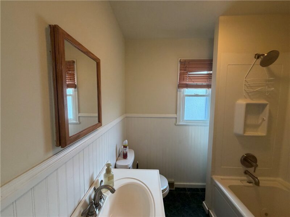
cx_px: 145
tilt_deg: -4.7
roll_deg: +1.0
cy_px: 108
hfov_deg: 102.1
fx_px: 117
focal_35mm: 14
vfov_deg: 85.7
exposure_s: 1/60
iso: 160
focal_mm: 2.22
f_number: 2.2
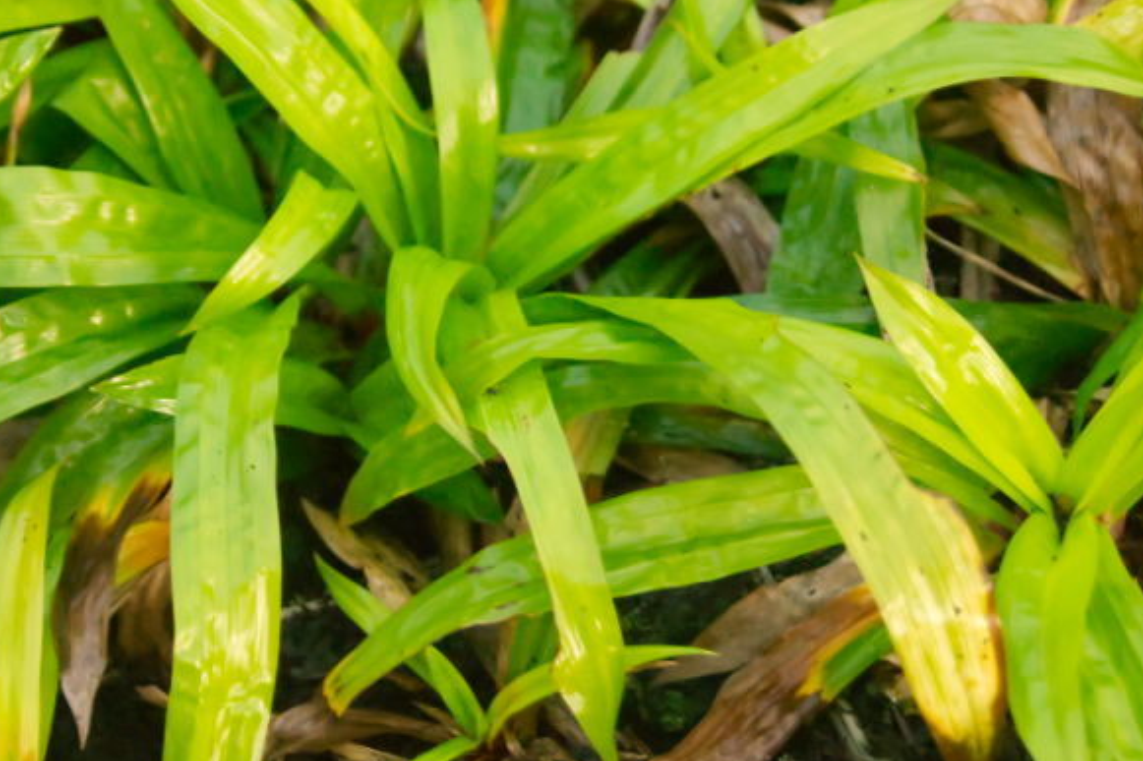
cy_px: 173
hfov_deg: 16.5
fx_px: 3936
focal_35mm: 124
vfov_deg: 11.0
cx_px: 338
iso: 3200
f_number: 5.6
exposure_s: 1/500
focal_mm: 40
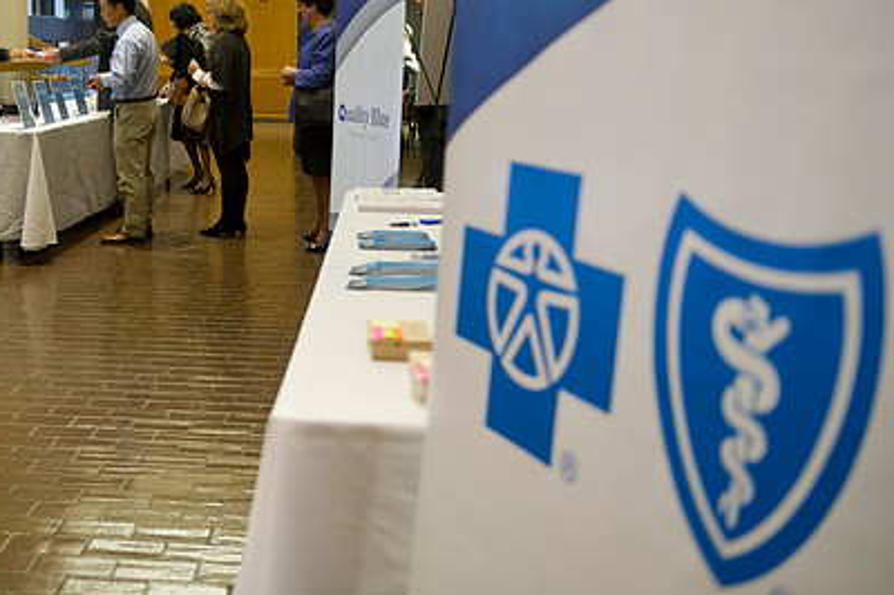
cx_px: 299
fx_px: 1117
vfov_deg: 29.5
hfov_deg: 43.0
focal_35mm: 45
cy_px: 179
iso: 2500
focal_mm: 31
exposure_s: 1/100
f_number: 2.8
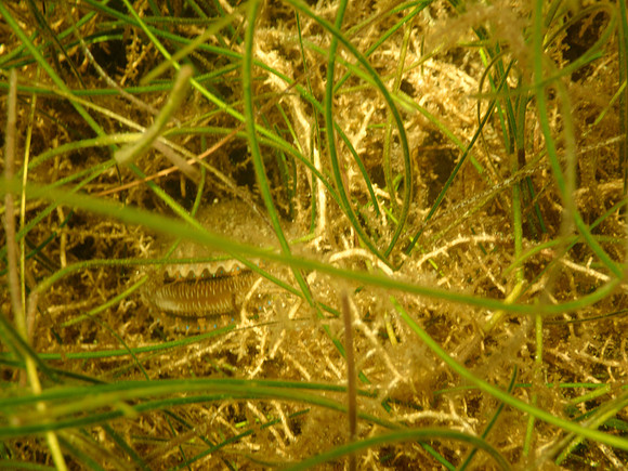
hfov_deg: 33.2
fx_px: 1052
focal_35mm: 58
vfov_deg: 25.2
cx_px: 314
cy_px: 236
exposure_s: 1/160
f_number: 3.5
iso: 100
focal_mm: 10.35
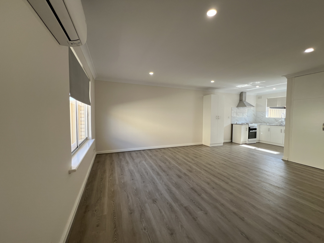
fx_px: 122
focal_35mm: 13
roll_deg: -0.4
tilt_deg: -3.0
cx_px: 162
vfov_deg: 89.9
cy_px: 122
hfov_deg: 106.2
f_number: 1.8
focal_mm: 1.57
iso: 32
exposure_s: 1/106
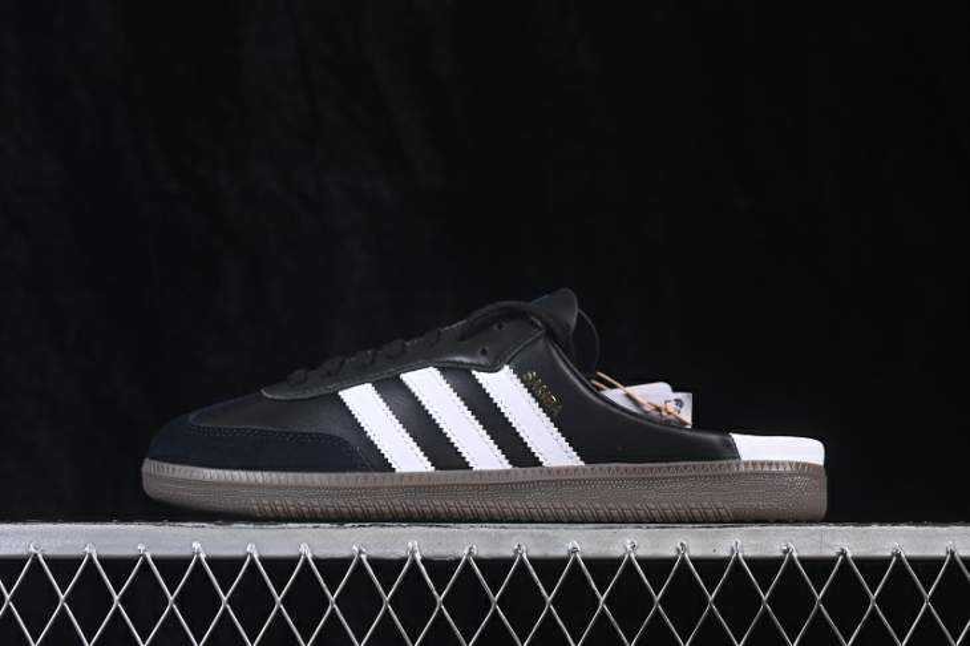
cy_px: 323
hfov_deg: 27.0
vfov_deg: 18.2
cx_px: 485
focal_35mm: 75
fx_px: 2020
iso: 160
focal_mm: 50
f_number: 6.3
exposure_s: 1/60
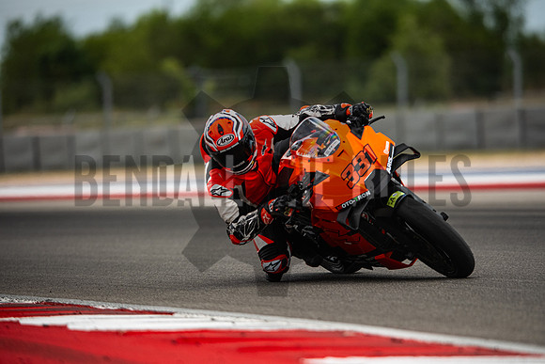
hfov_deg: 6.9
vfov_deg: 4.6
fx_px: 4543
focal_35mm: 300
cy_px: 182
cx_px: 272
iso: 400
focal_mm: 200
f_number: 2
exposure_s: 1/5000
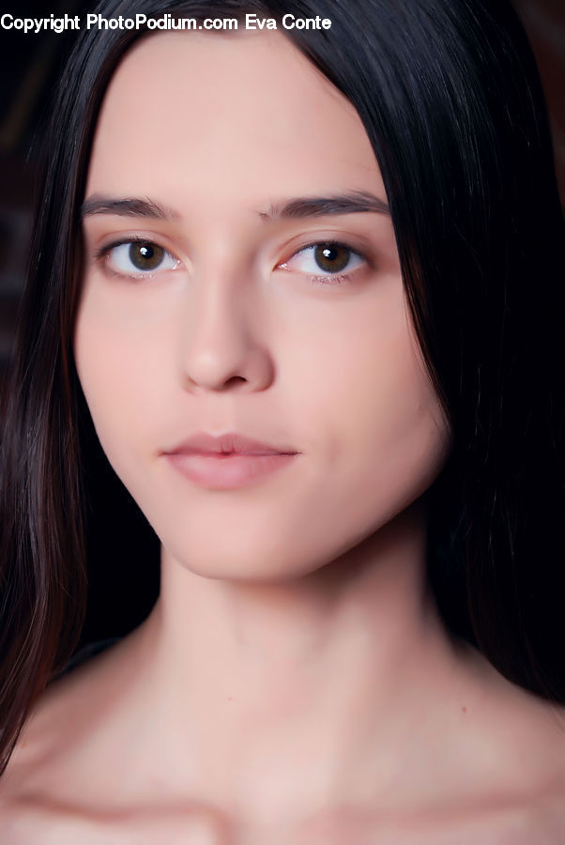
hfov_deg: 14.7
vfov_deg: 21.9
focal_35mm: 93
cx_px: 282
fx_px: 2184
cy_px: 422
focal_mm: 62
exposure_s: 1/60
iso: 200
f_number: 5.3
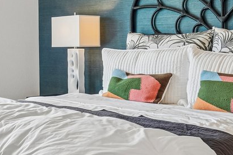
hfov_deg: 25.2
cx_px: 47
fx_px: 511
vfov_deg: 17.1
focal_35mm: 79
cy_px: 30
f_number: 8
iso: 250
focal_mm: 16
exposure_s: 1/30
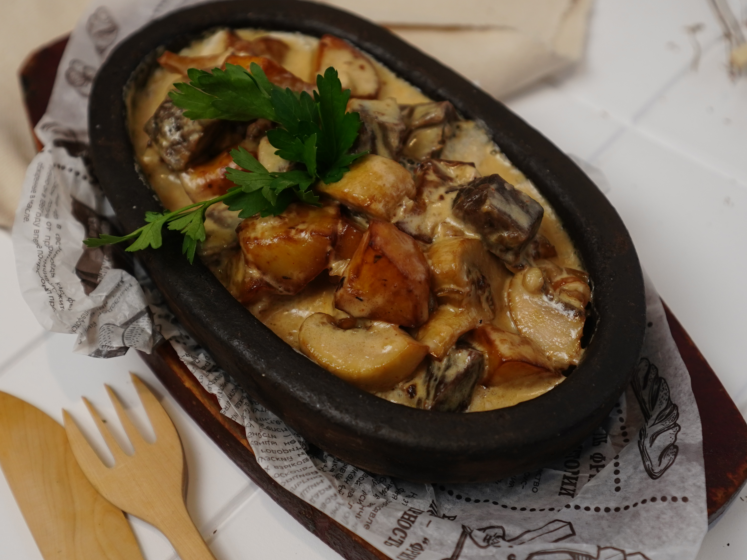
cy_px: 267
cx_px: 344
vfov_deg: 27.5
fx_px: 1144
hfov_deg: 36.2
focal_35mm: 53
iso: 400
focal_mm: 28
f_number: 3.2
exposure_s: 1/200
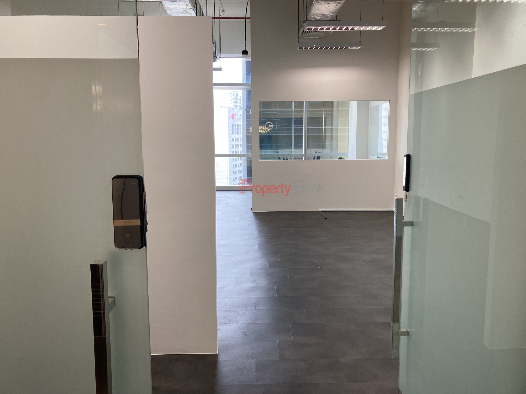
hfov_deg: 63.4
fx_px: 425
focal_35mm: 28
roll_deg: +0.1
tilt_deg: -5.8
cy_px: 197
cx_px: 263
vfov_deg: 49.7
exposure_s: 1/100
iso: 80
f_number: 1.8
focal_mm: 3.99
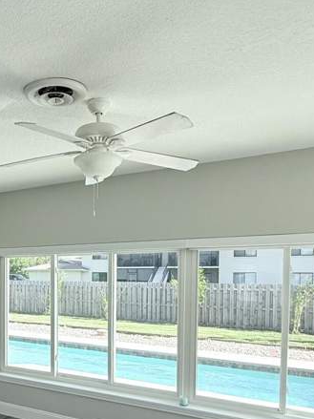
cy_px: 293
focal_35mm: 34
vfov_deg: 52.5
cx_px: 52
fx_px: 411
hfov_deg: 39.7
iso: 50
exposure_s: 1/658
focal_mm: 2.22
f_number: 2.2
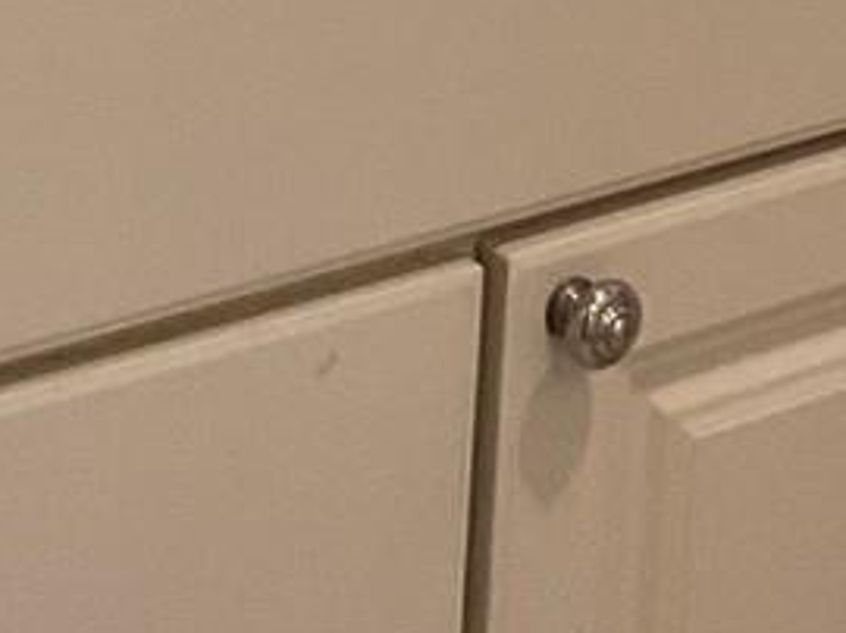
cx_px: 1147
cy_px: -1059
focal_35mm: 172
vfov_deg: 7.8
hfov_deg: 11.2
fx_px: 4200
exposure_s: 1/60
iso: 64
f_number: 1.8
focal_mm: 3
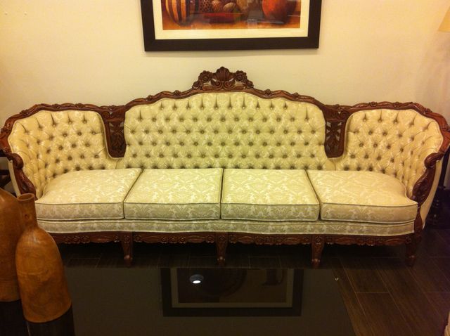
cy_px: 168
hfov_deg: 52.7
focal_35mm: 35
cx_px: 225
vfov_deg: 40.6
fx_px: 454
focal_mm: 3.85
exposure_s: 1/15
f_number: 2.8
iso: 125
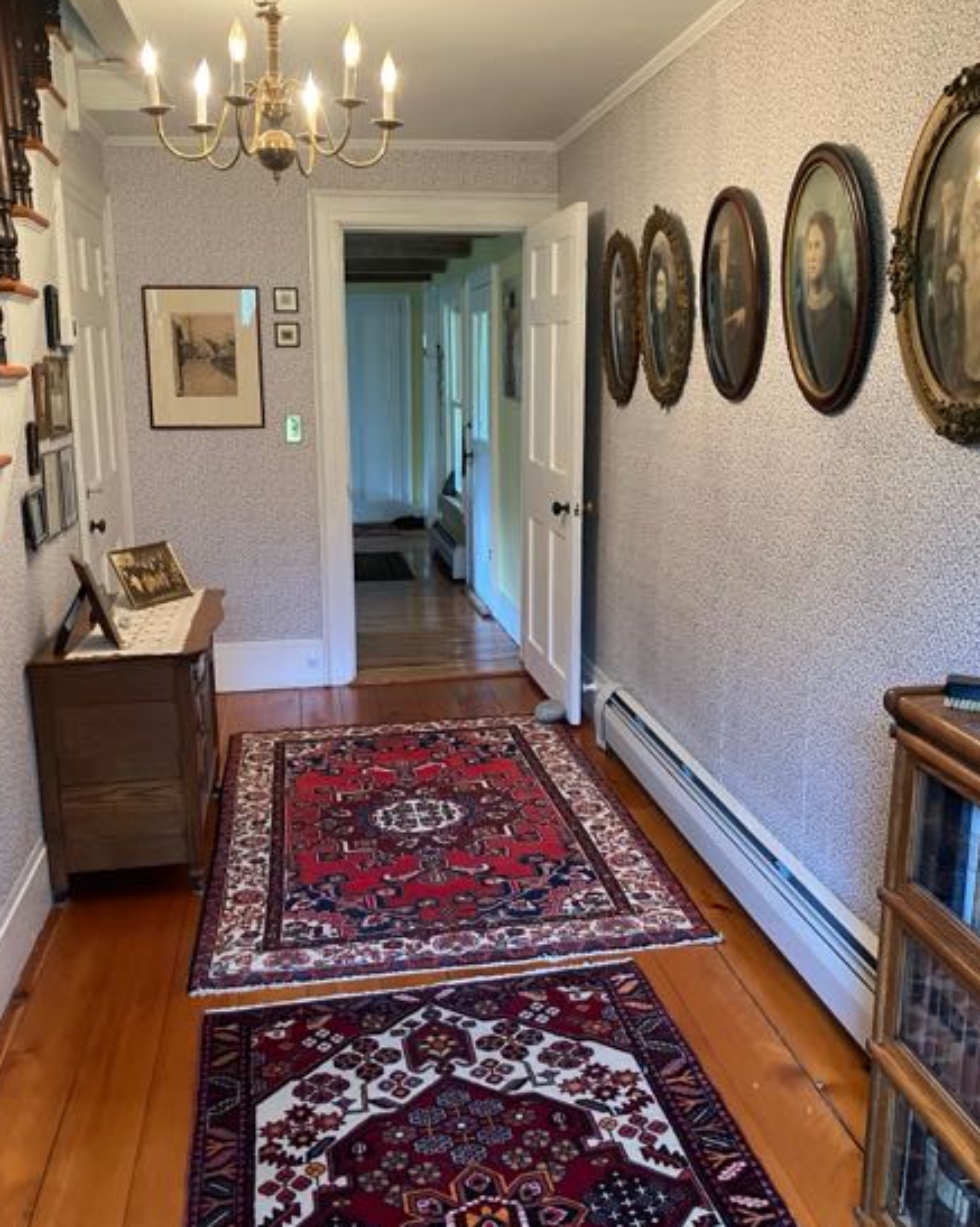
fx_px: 1089
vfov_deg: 58.8
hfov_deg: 48.5
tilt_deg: -11.0
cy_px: 588
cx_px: 478
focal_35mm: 30
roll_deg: -0.1
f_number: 1.8
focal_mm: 3.99
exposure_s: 1/40
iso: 250
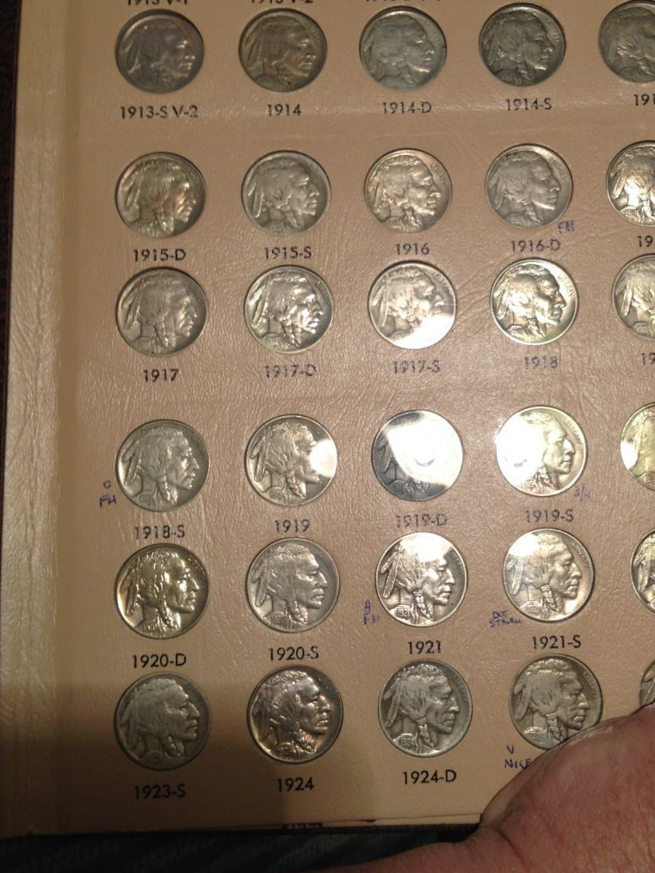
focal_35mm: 46
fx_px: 1160
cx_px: 428
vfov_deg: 41.1
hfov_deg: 31.3
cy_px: 375
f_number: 2.4
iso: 50
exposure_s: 1/24
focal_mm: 4.28
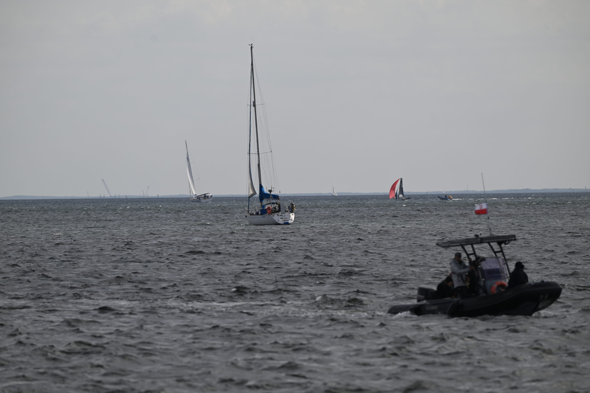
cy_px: 196
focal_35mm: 400
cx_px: 295
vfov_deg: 3.4
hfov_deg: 5.2
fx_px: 6555
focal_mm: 400
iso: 100
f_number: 6.3
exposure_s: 1/800
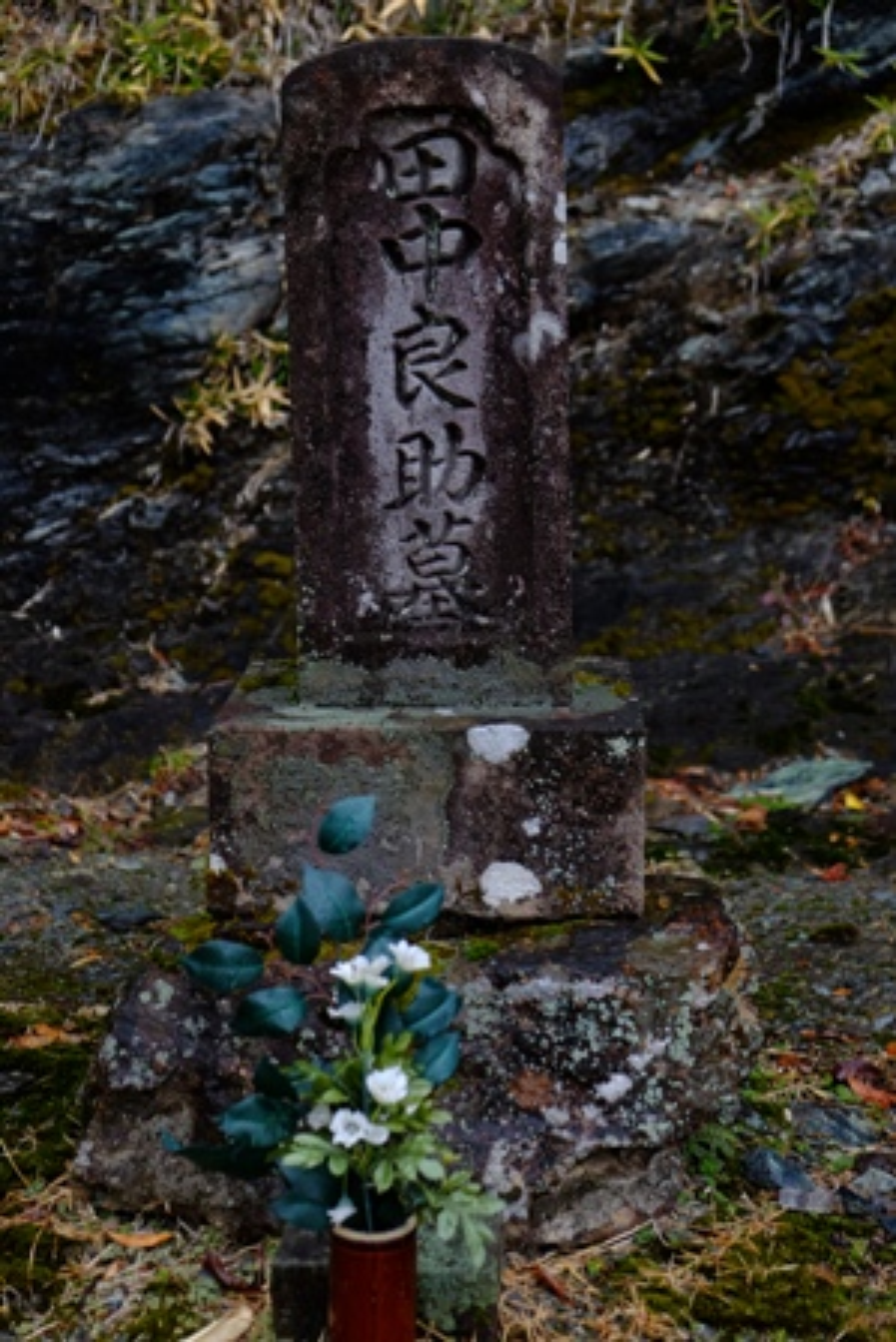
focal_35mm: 59
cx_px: 448
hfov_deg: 23.0
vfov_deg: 33.9
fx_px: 2201
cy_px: 671
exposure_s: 1/1250
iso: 800
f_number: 3.6
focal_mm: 39
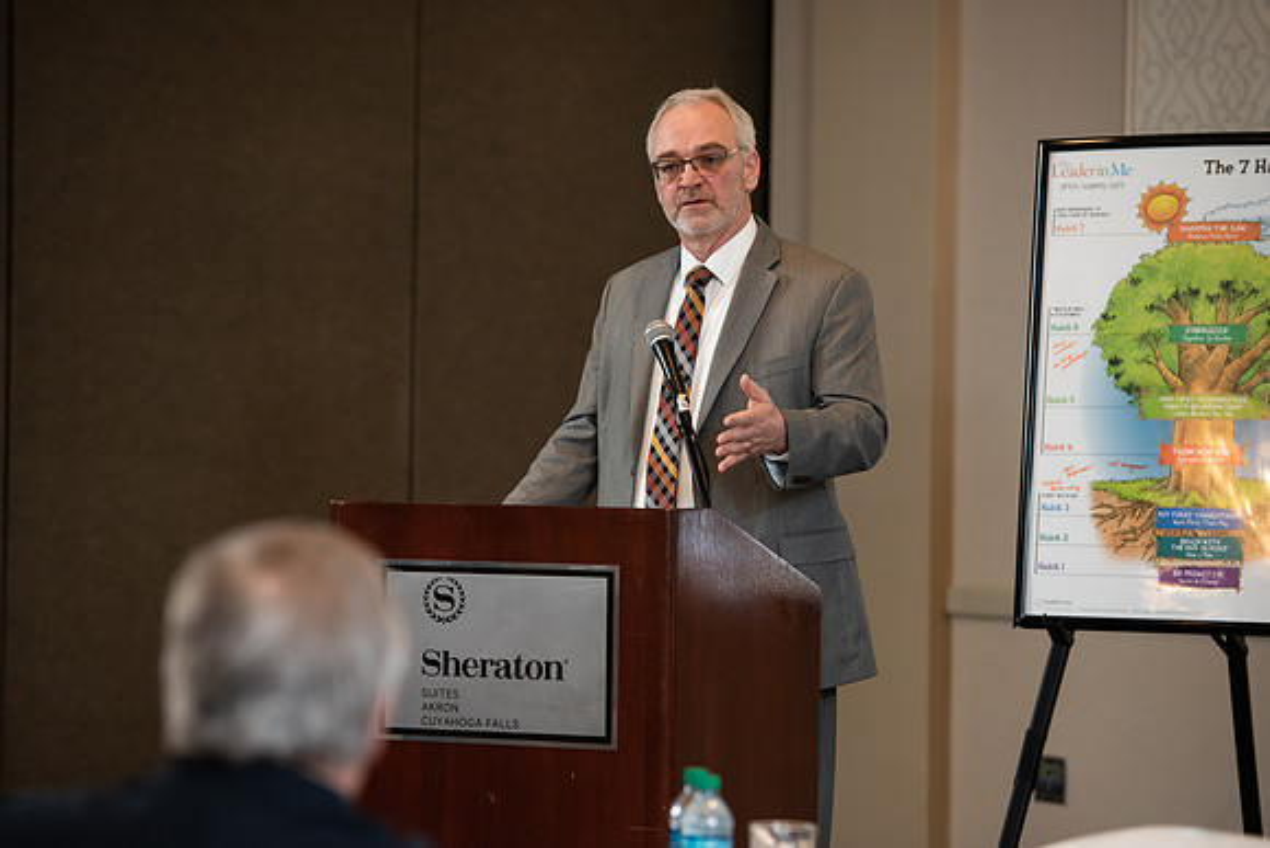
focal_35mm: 135
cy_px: 424
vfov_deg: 10.2
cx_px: 635
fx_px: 4763
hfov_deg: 15.2
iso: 1000
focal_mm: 135
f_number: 3.5
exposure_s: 1/200
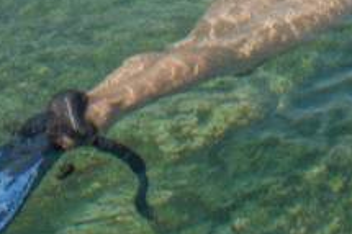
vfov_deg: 7.3
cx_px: 519
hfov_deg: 10.7
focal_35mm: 186
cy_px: -69
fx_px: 1817
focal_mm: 40
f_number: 11
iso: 400
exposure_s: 1/160
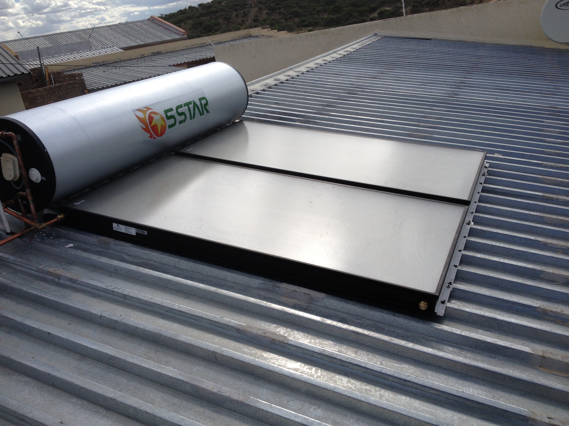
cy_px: 213
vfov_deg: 40.7
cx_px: 284
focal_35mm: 35
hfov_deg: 52.6
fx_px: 575
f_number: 2.4
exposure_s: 1/2404
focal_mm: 4.28
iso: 50
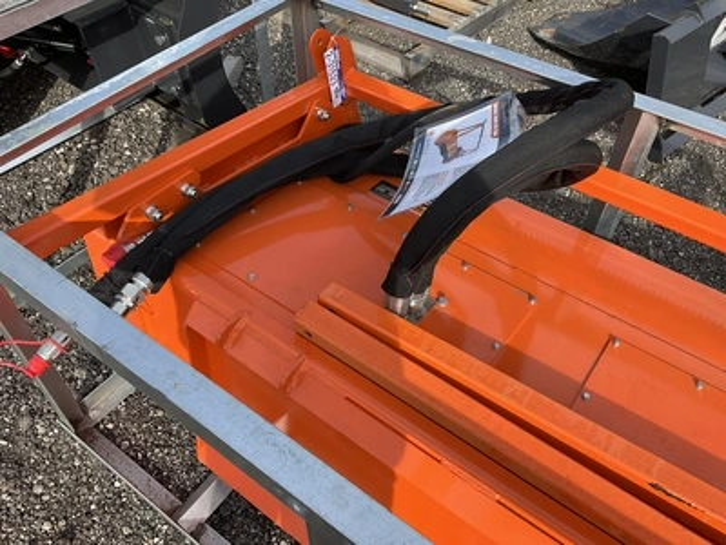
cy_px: 272
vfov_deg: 48.2
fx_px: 608
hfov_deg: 61.7
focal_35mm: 29
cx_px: 363
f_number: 1.8
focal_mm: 3
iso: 25
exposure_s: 1/650
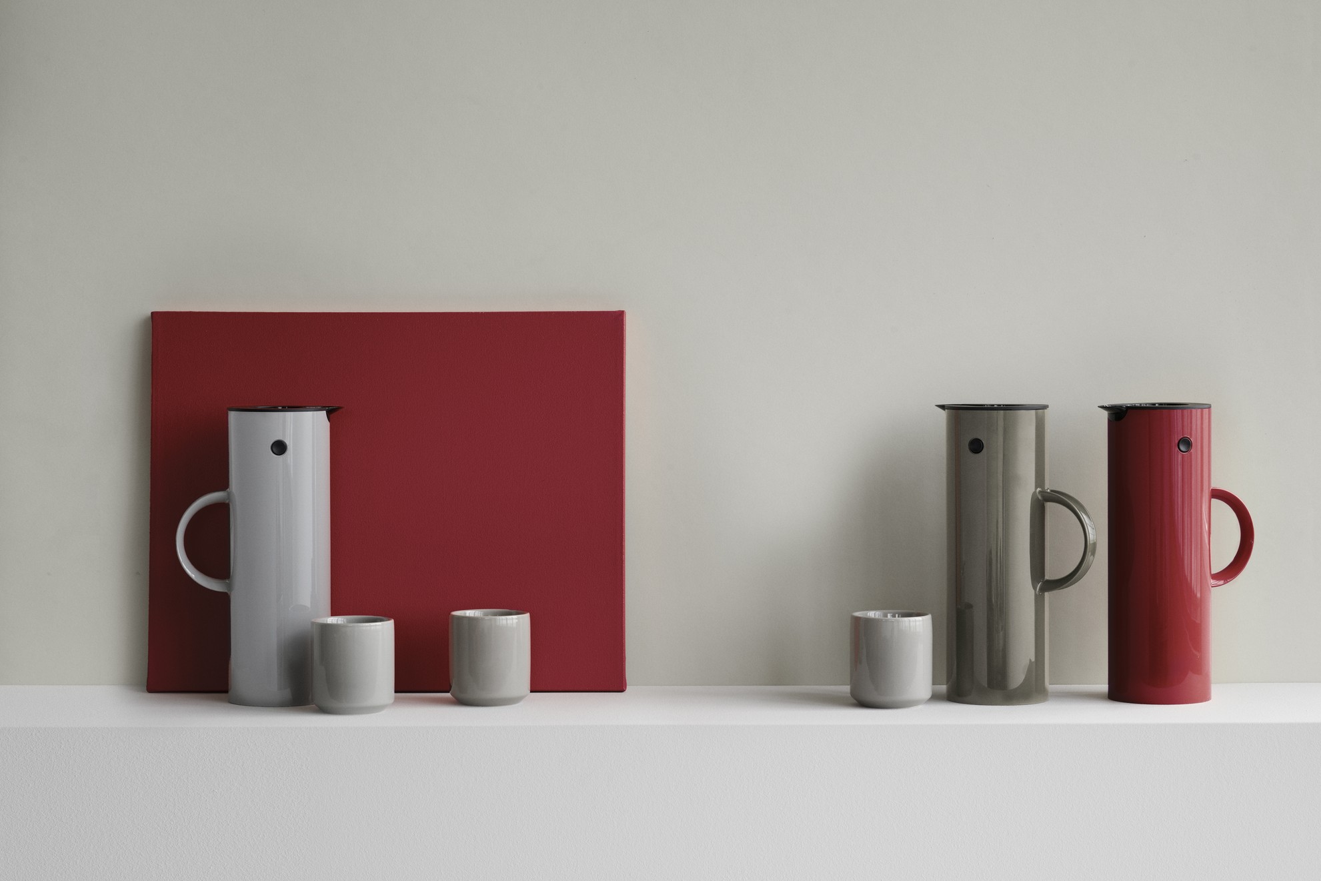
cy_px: 440
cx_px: 660
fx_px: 3119
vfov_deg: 16.1
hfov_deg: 23.9
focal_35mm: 85
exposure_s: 1/2
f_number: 13
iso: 64
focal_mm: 85
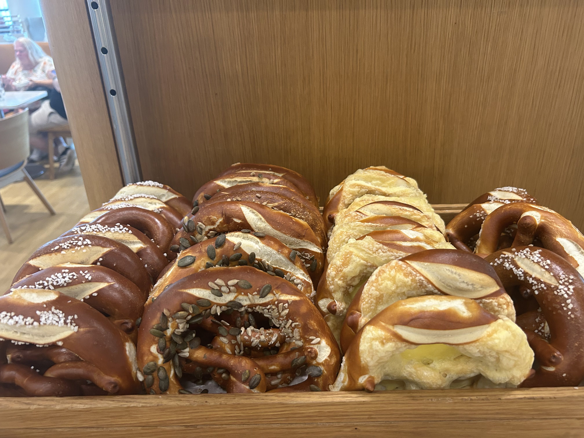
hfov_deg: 67.3
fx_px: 439
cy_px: 219
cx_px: 292
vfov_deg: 53.1
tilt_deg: -27.7
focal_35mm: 26
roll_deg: +1.0
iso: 320
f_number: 1.5
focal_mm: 5.7
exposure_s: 1/50
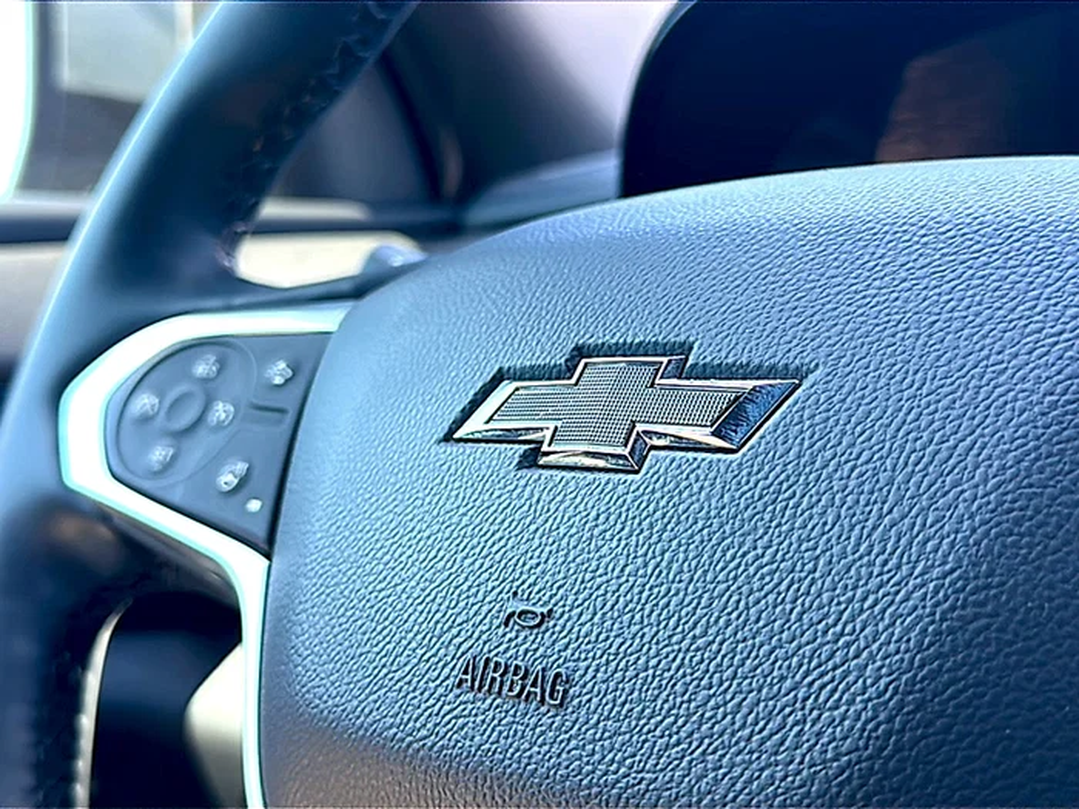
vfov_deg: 37.7
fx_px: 1184
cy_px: 404
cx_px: 540
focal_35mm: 38
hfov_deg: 49.0
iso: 80
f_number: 1.78
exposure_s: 1/95
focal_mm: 6.86
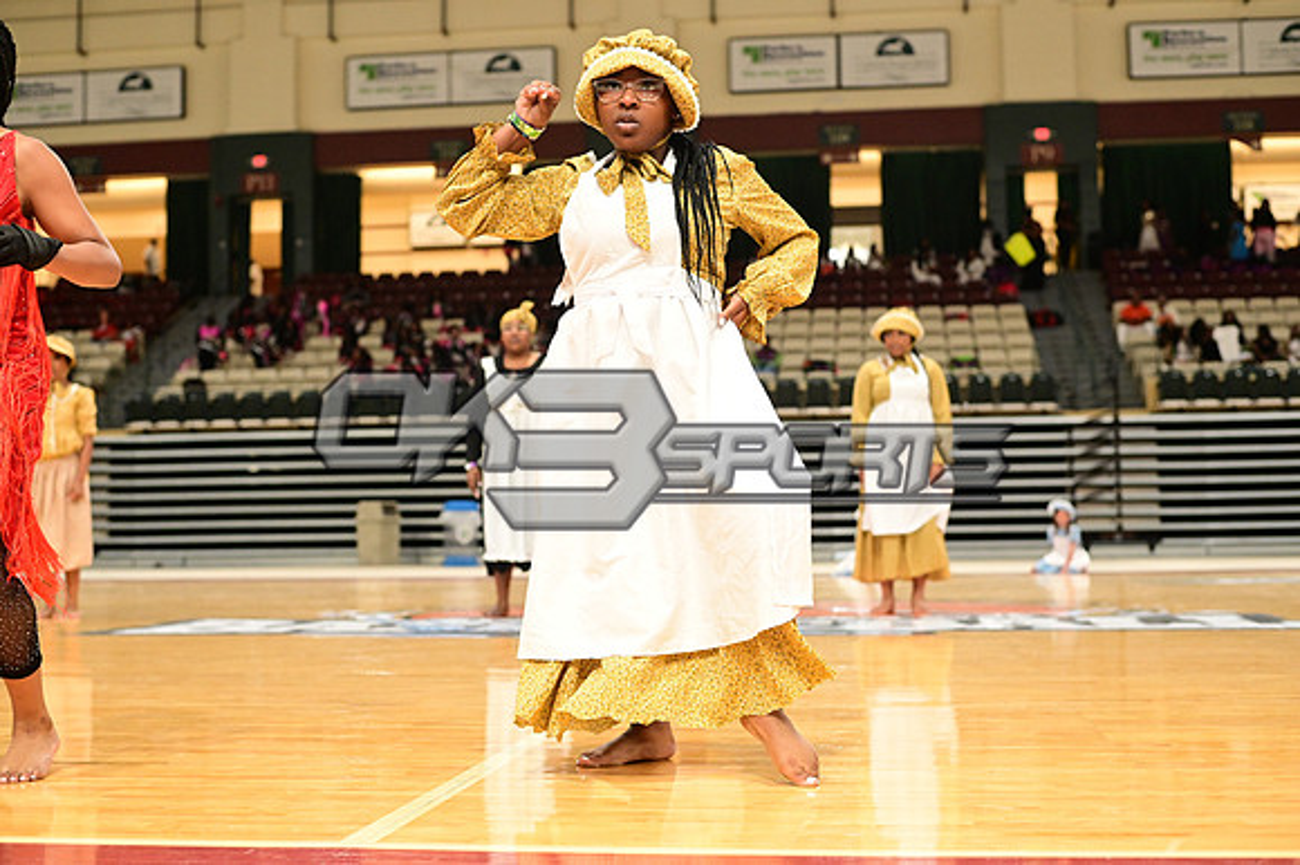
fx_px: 1804
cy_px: 432
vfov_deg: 27.0
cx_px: 650
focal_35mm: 50
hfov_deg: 39.6
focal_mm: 50
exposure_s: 1/1000
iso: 6400
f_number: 3.2
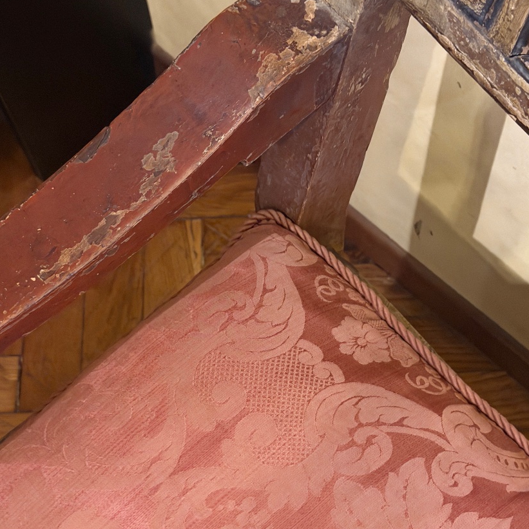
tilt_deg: -71.1
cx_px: 268
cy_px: 337
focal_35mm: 62
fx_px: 1072
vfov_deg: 27.6
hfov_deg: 27.7
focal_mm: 6.76
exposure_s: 1/25
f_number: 1.78
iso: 500
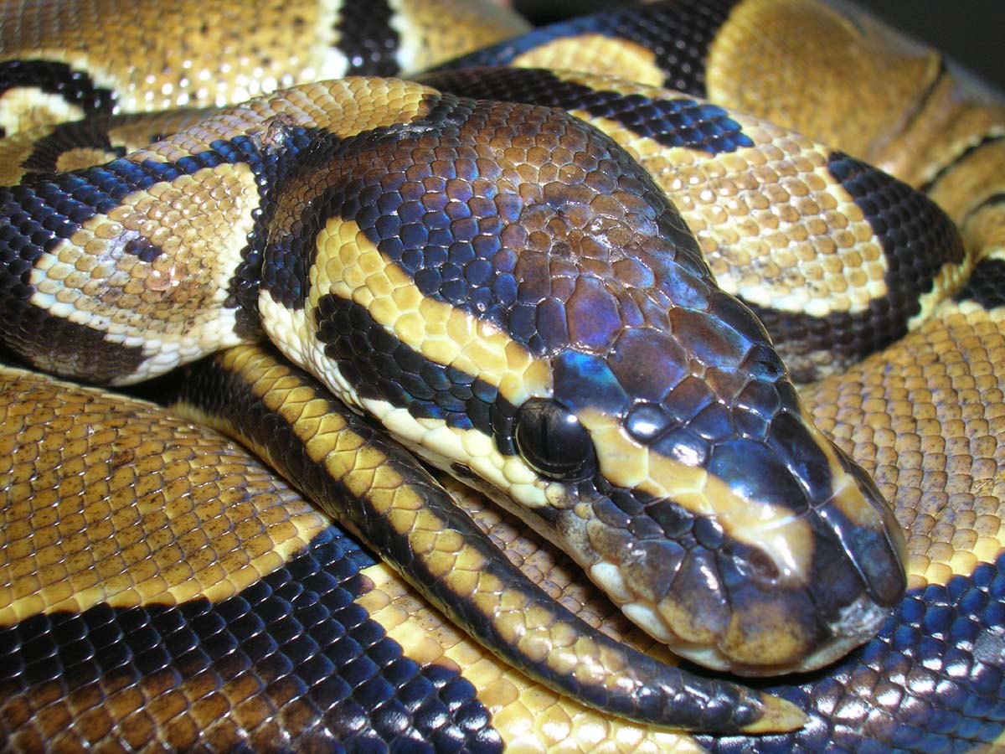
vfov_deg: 31.5
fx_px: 1336
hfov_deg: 41.2
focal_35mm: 46
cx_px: 502
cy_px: 377
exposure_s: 1/60.1
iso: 50
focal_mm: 7.7
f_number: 5.4
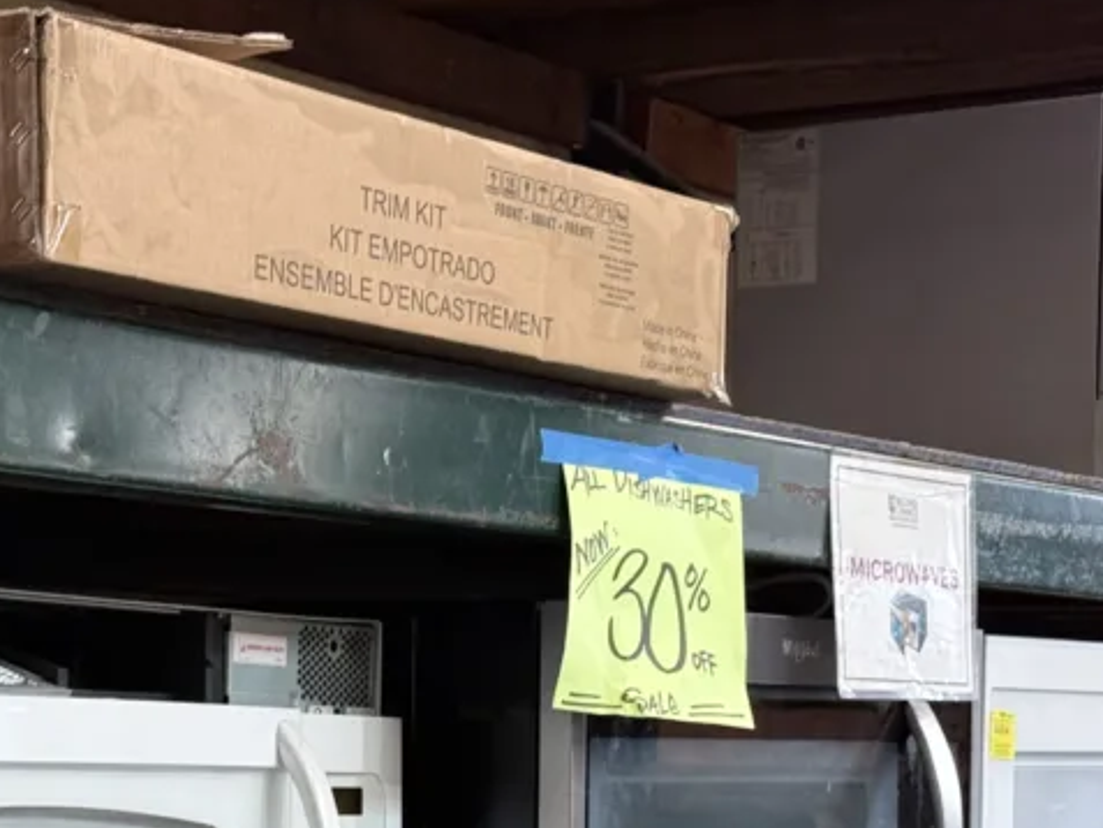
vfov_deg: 14.2
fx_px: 3283
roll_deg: -0.5
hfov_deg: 19.1
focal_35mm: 103
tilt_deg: -0.3
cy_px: 798
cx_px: 536
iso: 200
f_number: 1.78
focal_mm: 6.76
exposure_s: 1/60
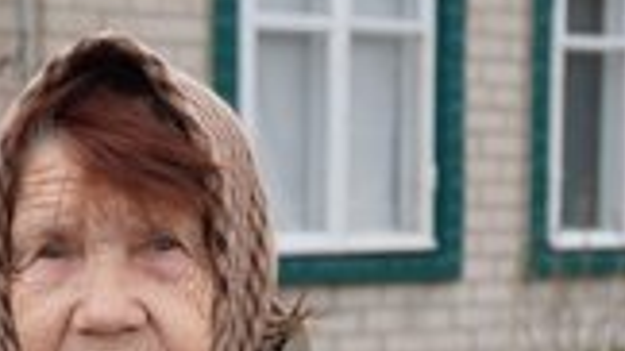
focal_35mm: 120
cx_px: 201
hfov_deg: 17.8
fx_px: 1993
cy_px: 376
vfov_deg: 10.0
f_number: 4
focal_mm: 31
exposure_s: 1/160
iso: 320
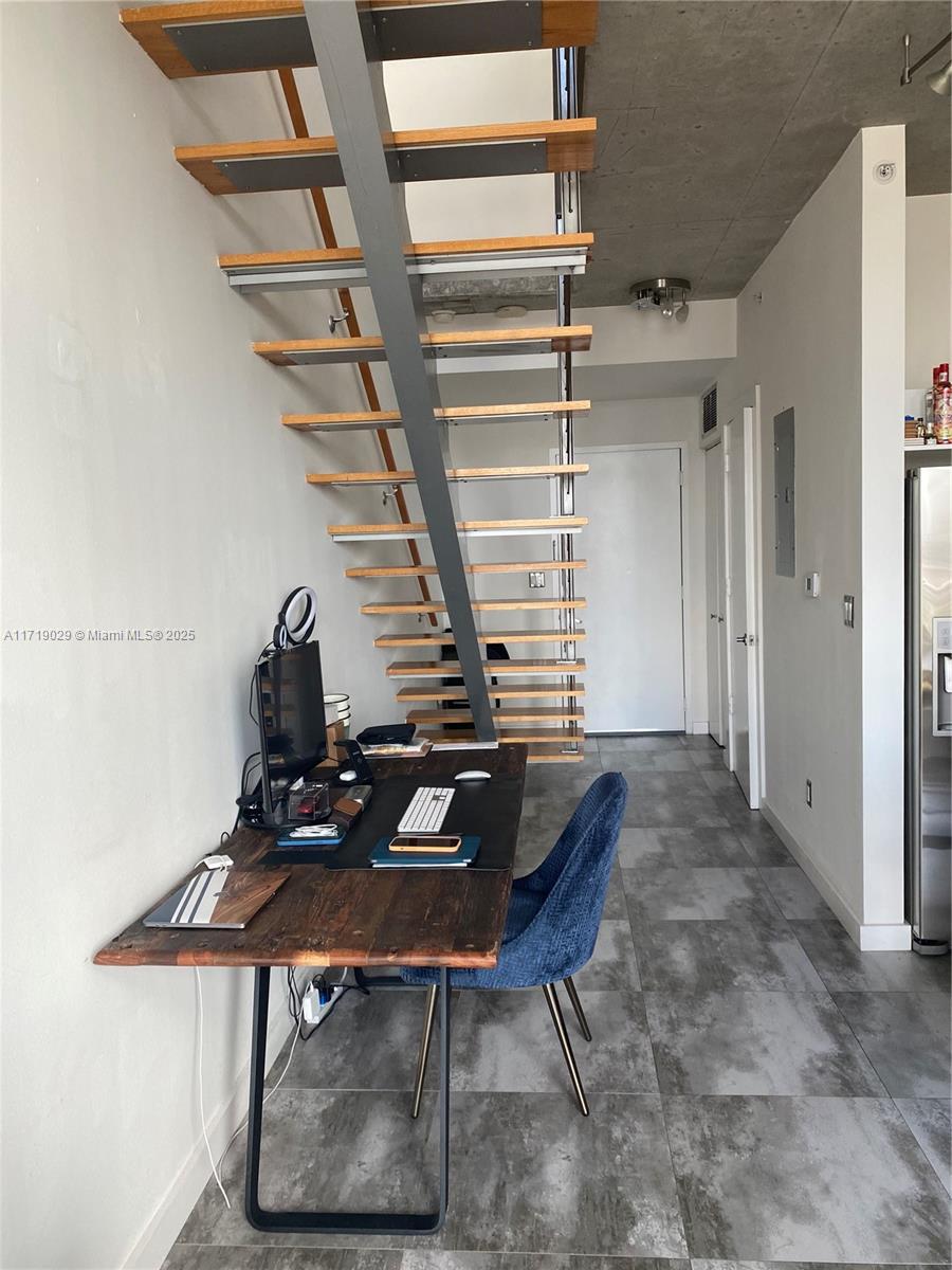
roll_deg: +2.4
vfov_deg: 67.3
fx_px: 953
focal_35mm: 26
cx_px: 476
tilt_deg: -5.3
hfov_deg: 53.1
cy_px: 635
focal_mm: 4.25
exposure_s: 1/109
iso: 125
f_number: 1.8
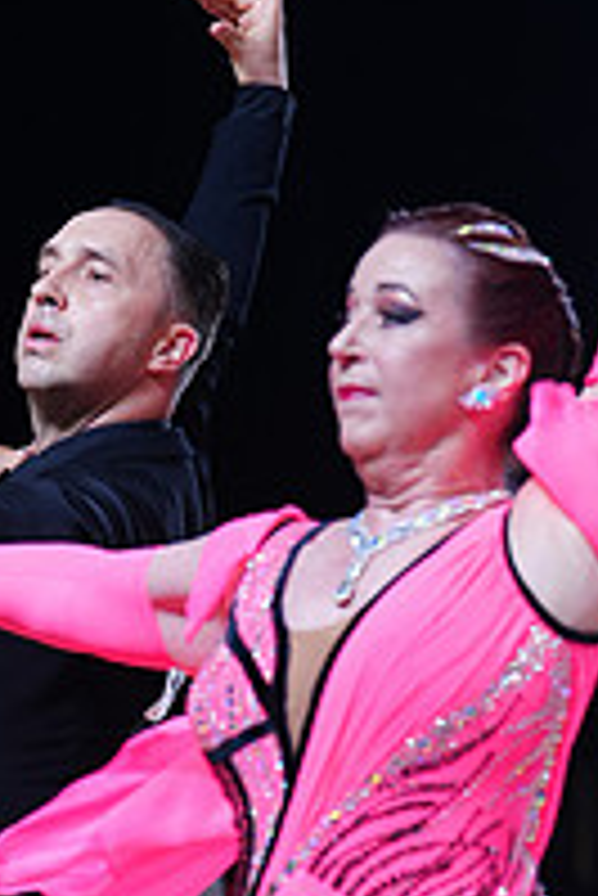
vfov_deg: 7.4
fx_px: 6815
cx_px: 353
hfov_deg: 5.0
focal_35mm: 274
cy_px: 1094
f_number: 2.8
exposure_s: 1/500
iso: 500
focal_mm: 94
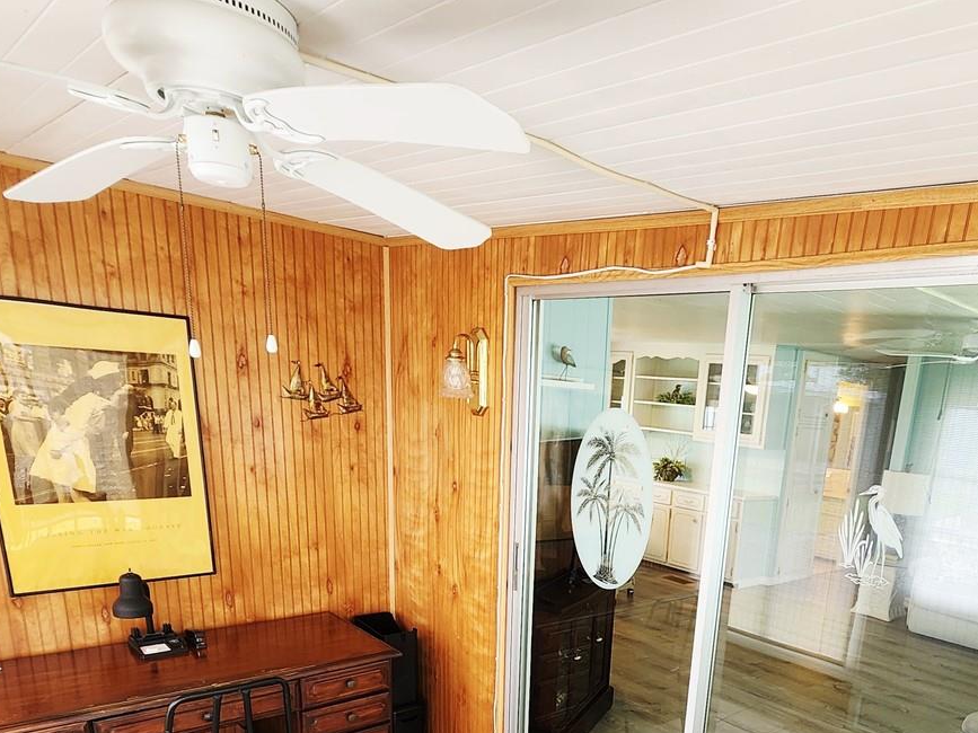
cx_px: 634
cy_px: 621
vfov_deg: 51.9
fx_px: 678
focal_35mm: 24
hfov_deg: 70.0
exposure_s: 1/60
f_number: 2.2
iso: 200
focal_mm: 2.2
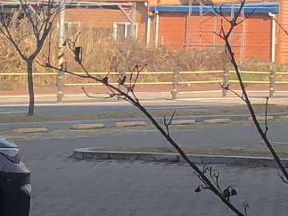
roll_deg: -0.4
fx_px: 1455
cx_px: 867
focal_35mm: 175
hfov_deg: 9.1
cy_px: 7
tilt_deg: +2.9
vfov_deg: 8.4
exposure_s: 1/1453
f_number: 1.8
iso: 20
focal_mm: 3.99
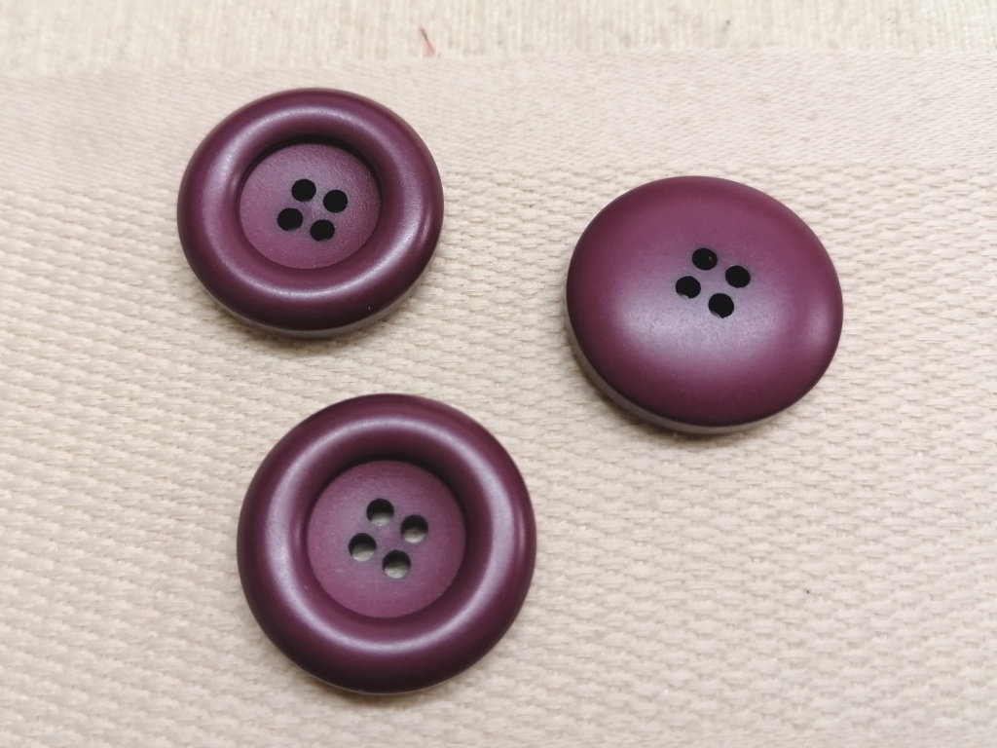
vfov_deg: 51.4
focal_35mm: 27
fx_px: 778
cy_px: 374
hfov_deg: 65.3
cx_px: 498
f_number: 1.8
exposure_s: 1/33.3
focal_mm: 4.75
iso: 125
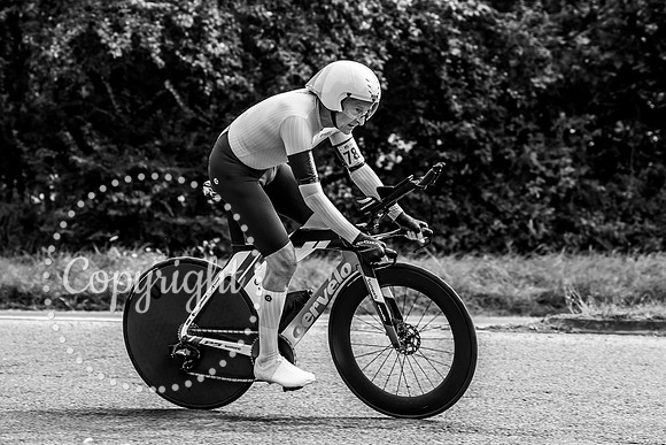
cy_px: 187
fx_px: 2130
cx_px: 337
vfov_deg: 11.9
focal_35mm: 115
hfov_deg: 17.8
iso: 160
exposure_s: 1/1000
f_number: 4
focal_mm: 84
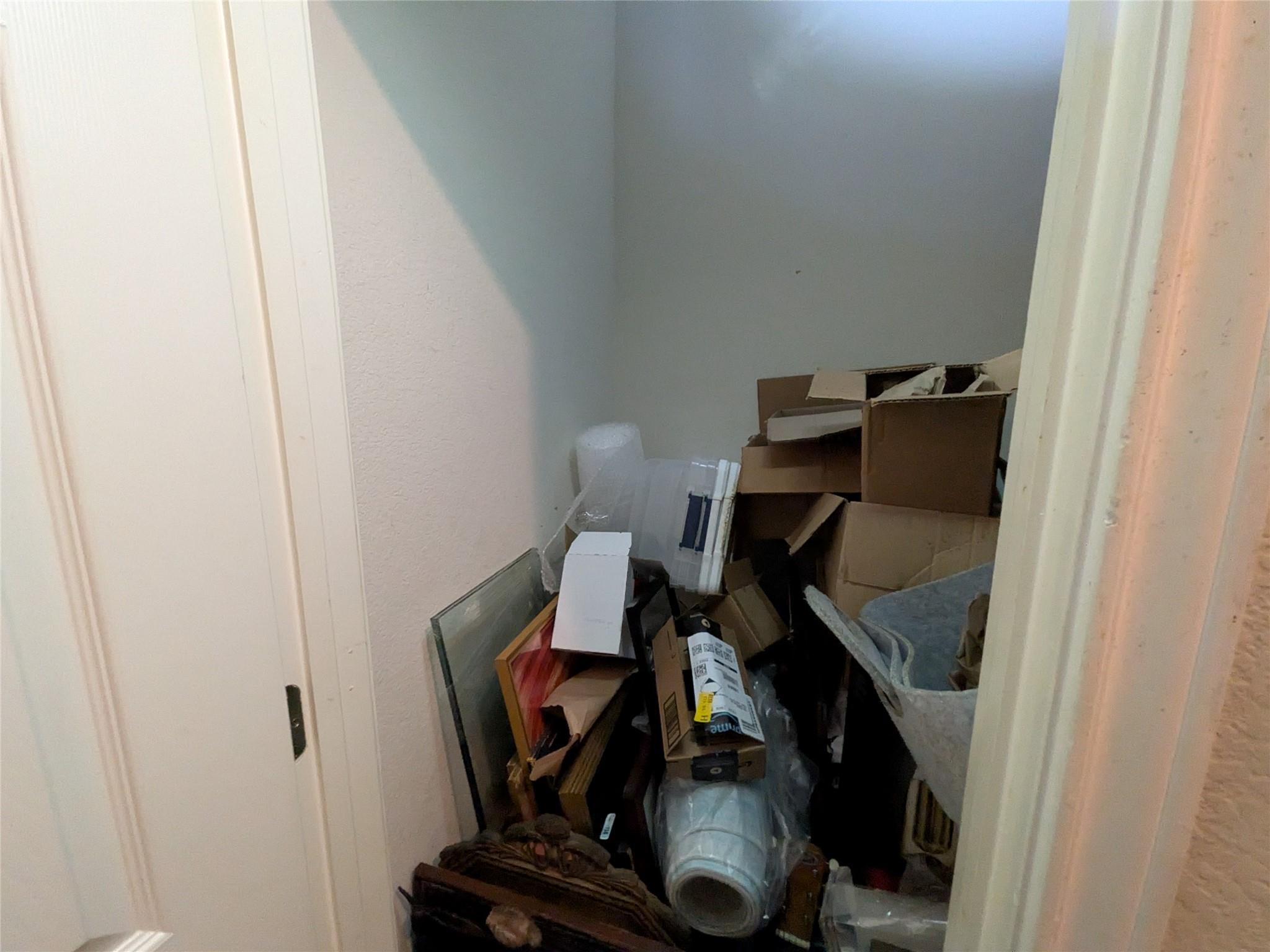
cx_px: 635
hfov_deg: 102.1
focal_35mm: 14
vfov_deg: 85.7
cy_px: 476
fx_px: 514
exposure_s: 1/24
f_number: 2.2
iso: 1455
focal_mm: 1.85
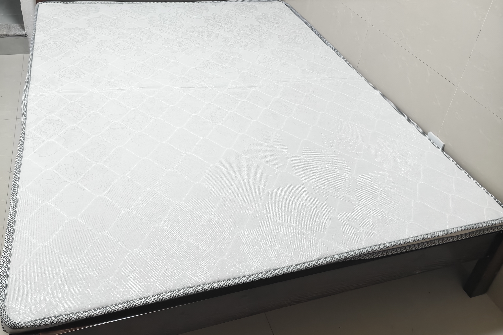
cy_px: 103
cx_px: 252
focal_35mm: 32
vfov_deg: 40.4
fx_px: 447
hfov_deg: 58.7
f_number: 1.88
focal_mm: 5.56
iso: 867
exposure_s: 1/50
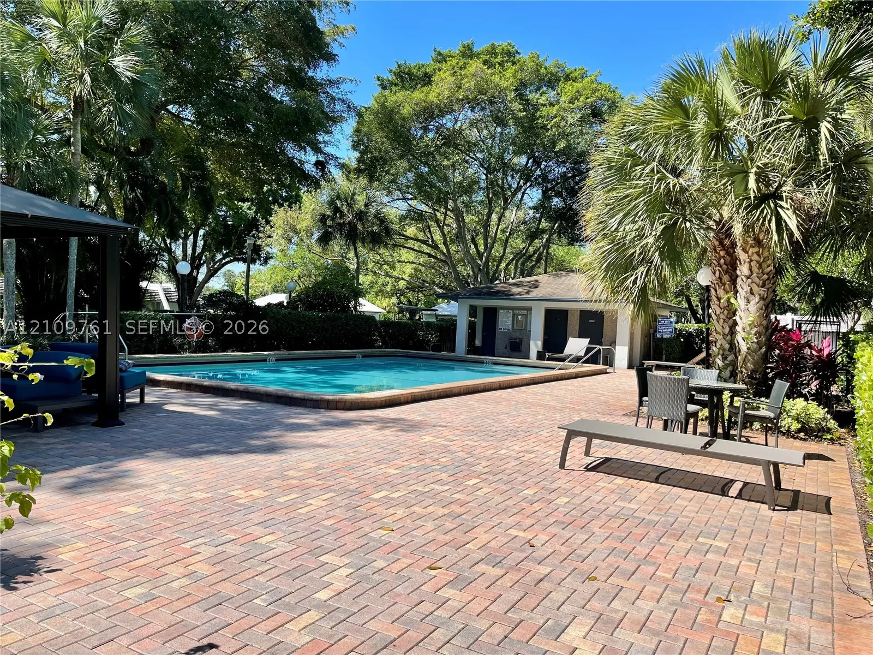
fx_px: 630
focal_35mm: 25
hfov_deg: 69.4
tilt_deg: -2.9
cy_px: 328
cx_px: 436
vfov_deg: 54.9
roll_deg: -3.1
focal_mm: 5.1
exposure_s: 1/2488
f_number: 1.6
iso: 32
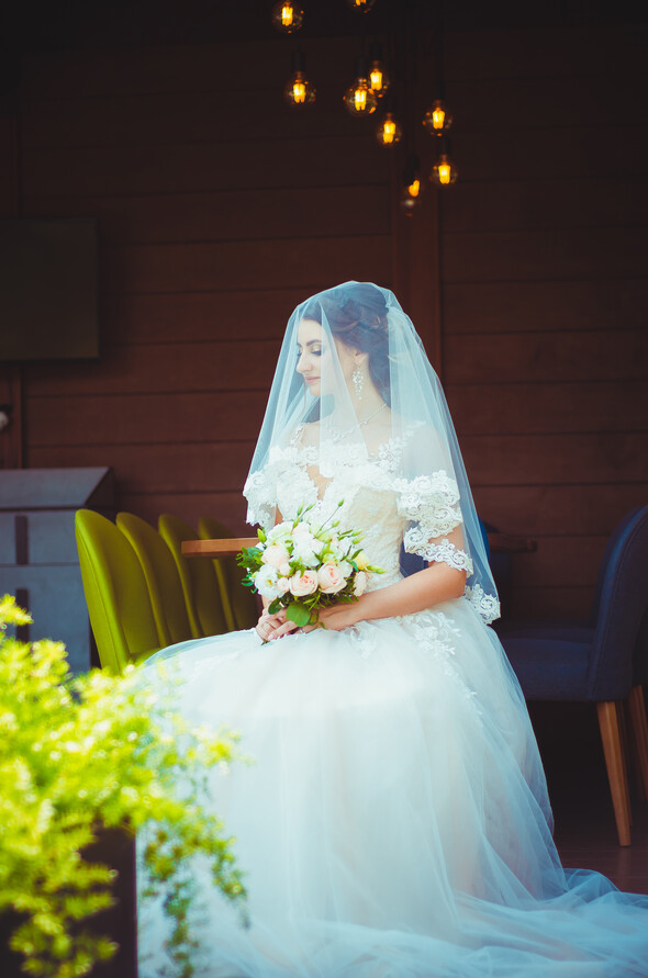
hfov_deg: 18.1
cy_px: 489
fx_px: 2034
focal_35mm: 75
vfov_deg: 27.0
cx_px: 324
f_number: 2.2
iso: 100
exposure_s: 1/640
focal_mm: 50
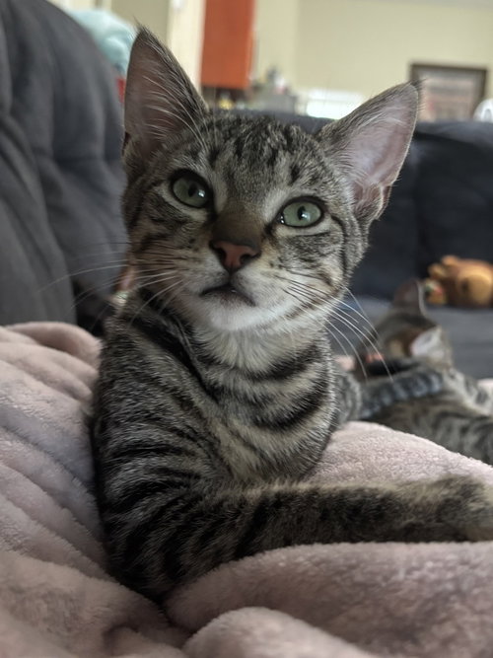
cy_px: 329
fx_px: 494
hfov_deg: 53.0
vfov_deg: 67.3
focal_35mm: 26
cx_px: 246
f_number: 1.6
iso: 400
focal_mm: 5.96
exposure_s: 1/40
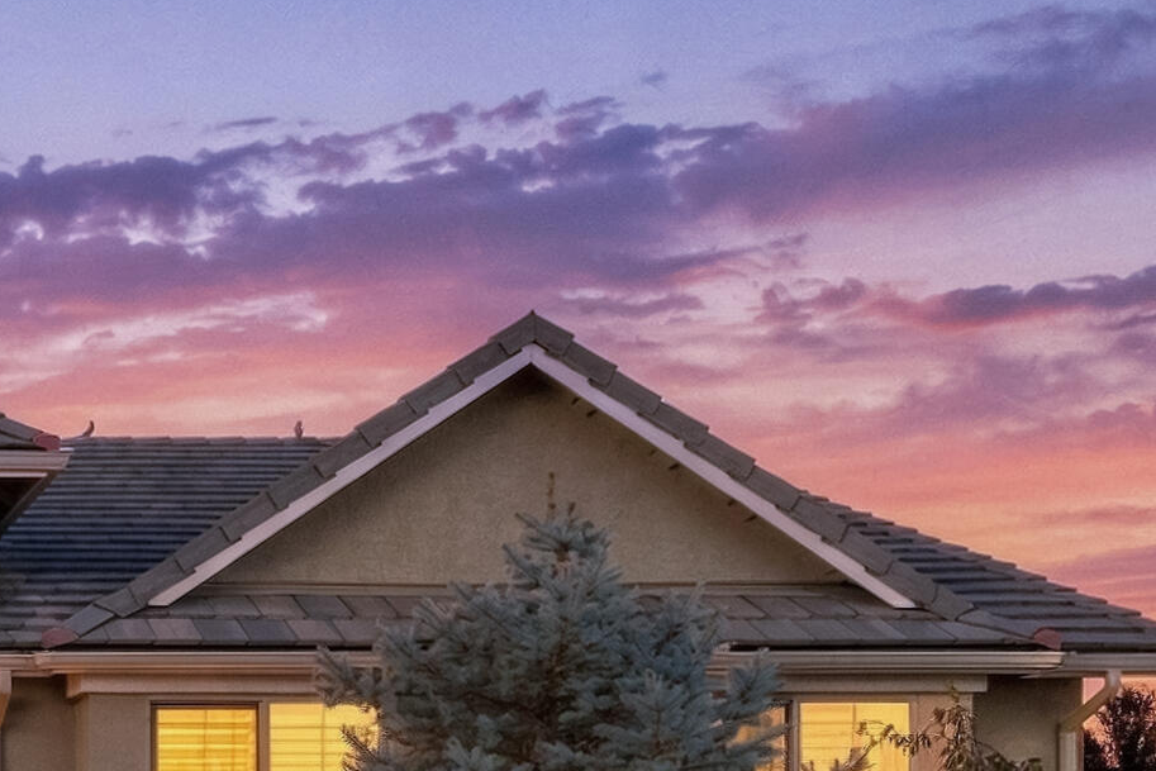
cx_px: -409
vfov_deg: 18.5
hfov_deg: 24.8
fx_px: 2216
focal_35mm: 69
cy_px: 974
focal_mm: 21
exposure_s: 1/400
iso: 320
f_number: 8
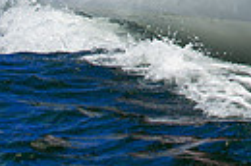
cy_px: -199
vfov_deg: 3.4
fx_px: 2810
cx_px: 384
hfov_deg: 5.1
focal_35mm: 404
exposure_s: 1/3200
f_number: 4.5
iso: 320
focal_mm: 86
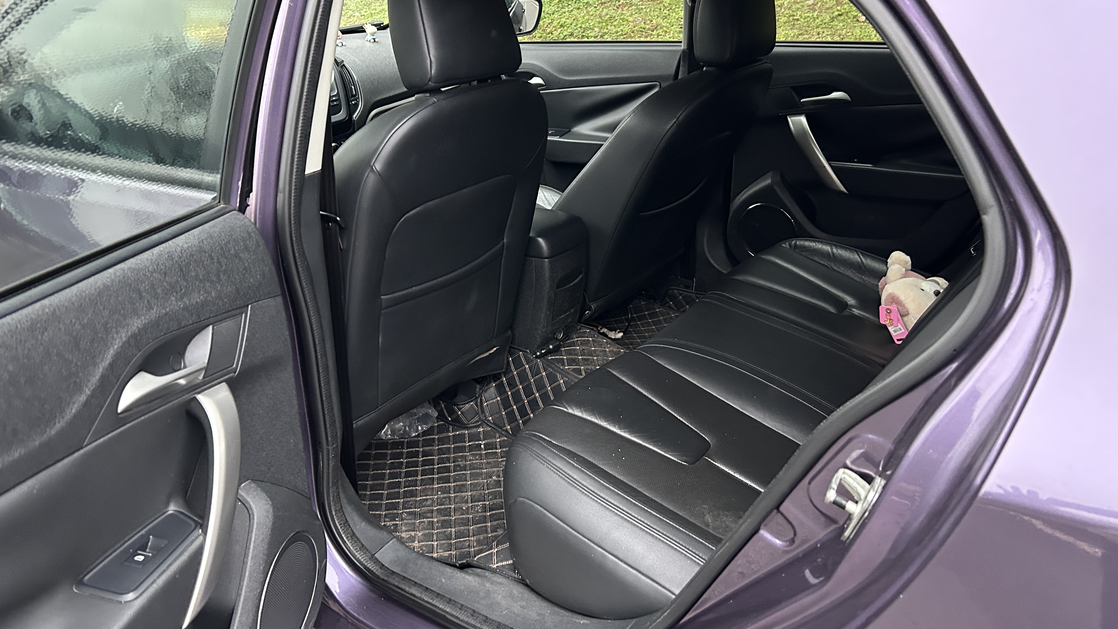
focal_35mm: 29
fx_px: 860
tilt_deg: -20.8
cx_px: 554
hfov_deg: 66.1
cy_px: 273
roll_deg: +3.0
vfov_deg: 40.1
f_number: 1.5
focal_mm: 5.7
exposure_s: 1/42
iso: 500
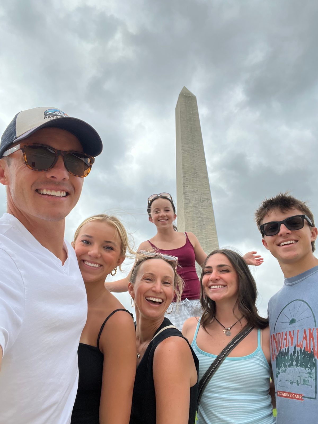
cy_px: 212
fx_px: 282
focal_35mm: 23
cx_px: 159
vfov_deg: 73.9
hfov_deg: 58.9
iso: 32
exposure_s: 1/981
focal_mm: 2.71
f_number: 2.2
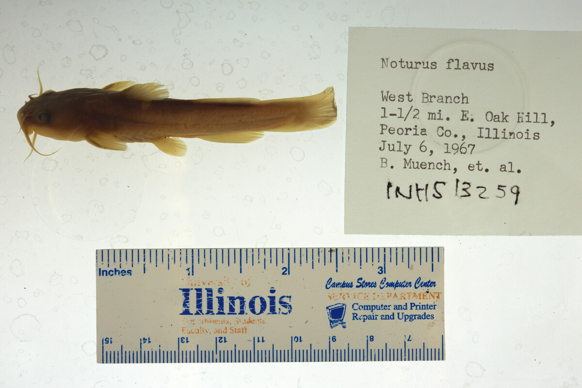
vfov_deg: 22.6
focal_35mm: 60
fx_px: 970
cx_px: 291
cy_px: 194
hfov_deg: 33.4
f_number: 10
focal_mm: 60
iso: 100
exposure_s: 1/200
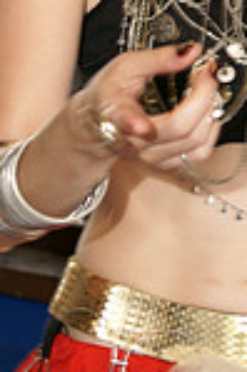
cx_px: 261
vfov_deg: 7.8
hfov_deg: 5.2
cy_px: -60
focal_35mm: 263
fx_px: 2712
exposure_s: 1/60
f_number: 2.8
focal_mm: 45
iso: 100
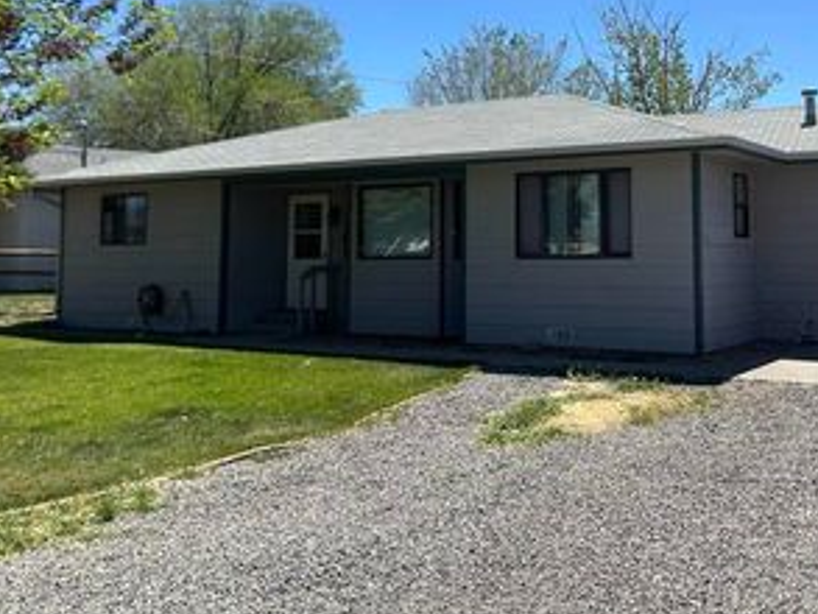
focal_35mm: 41
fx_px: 969
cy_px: 155
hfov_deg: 44.9
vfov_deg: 34.4
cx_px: 561
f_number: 1.78
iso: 80
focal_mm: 6.86
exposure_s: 1/4348
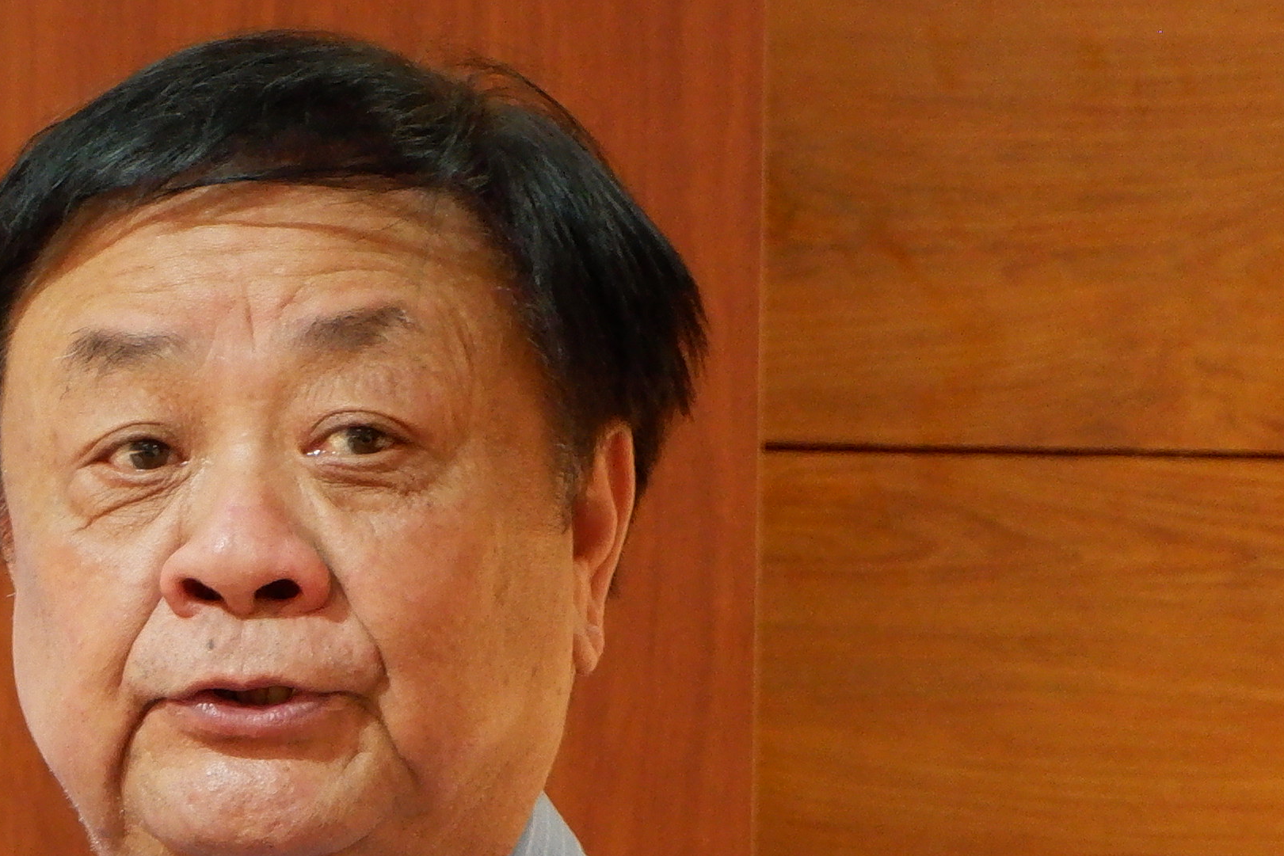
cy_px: 873
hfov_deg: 9.3
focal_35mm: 211
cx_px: -1056
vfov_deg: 6.5
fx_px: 7526
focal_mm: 38.7
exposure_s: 1/80
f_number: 5.3
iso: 2000
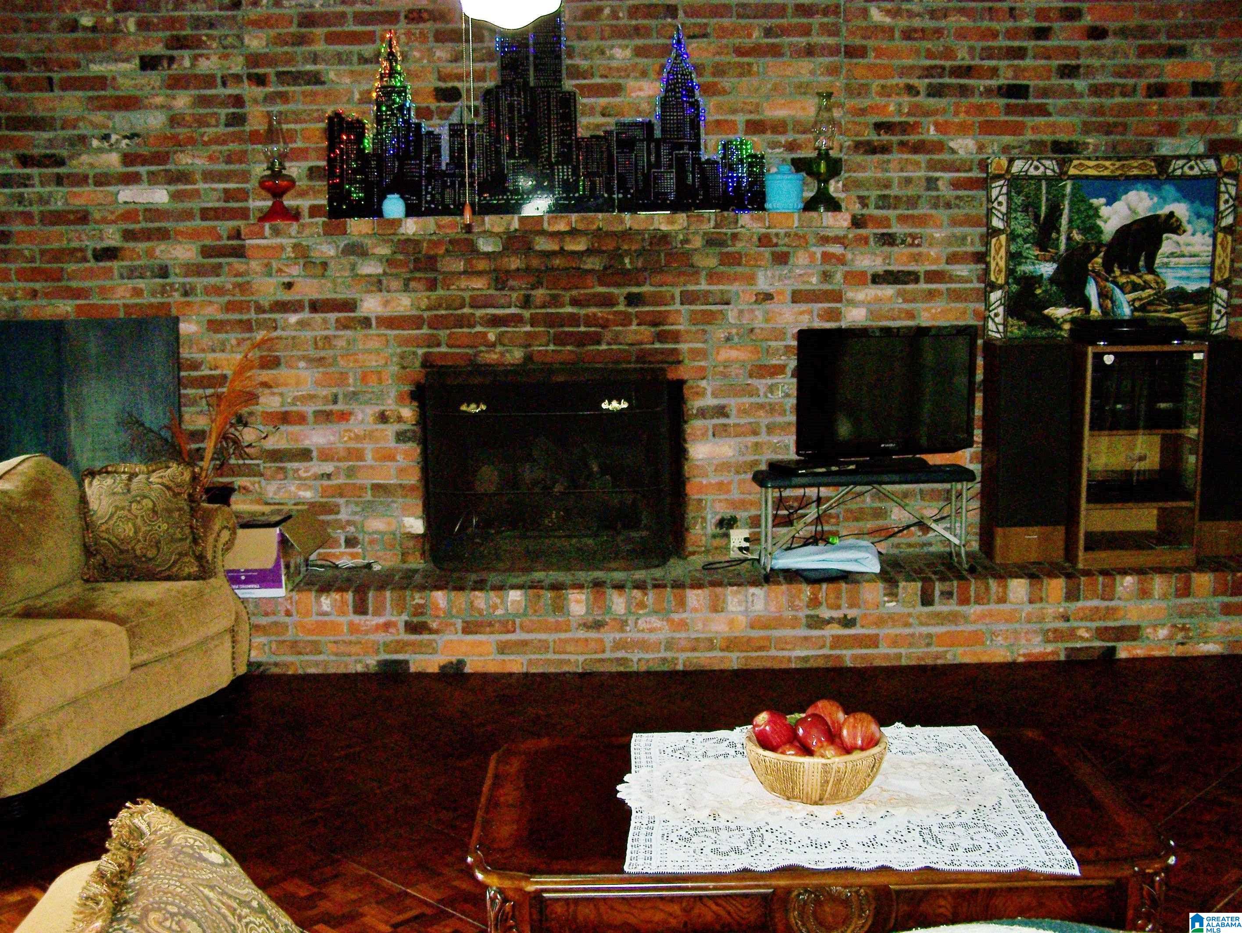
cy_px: 466
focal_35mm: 38
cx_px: 621
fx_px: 1364
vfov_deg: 37.8
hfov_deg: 48.9
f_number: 2.8
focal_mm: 6.3
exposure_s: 1/60
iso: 160
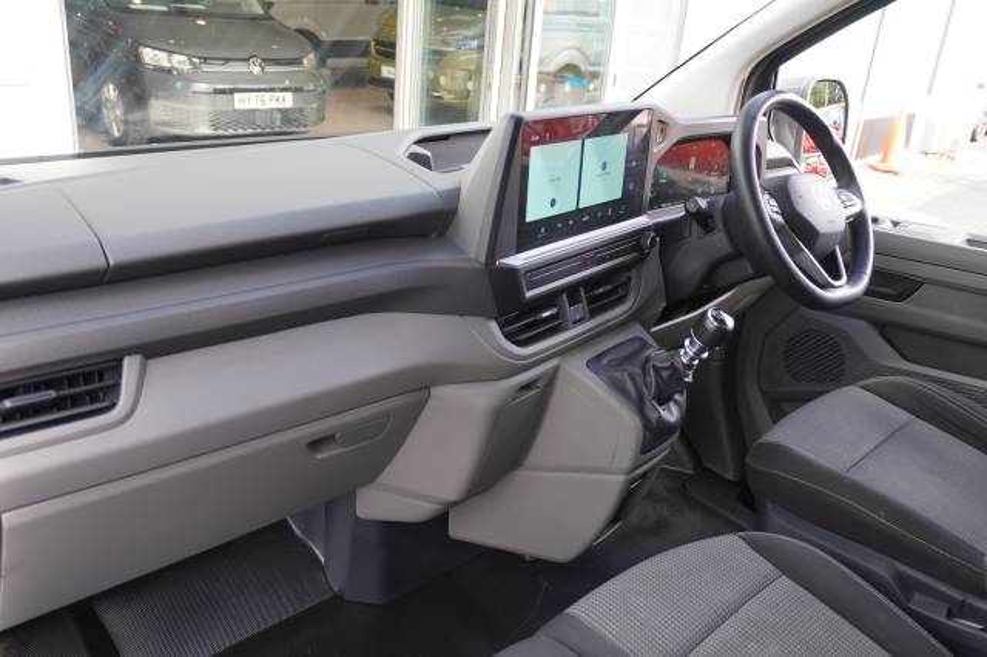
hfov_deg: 62.0
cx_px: 494
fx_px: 822
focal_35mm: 30
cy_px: 328
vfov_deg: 43.6
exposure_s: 1/60
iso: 250
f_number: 4
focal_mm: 20
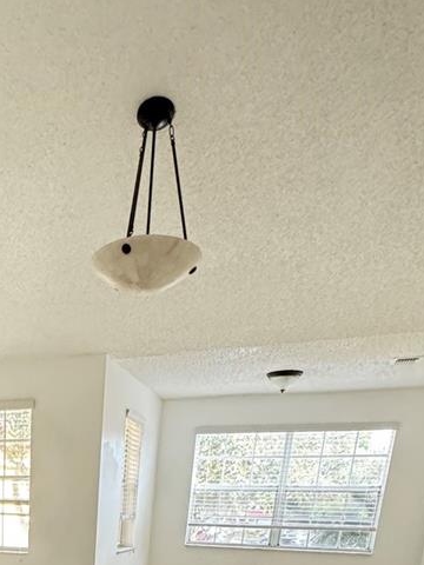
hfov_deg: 37.2
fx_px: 572
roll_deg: +1.2
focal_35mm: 35
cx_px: 19
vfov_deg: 39.3
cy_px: 666
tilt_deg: -15.9
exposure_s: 1/98
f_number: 2.2
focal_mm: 2.22
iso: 320
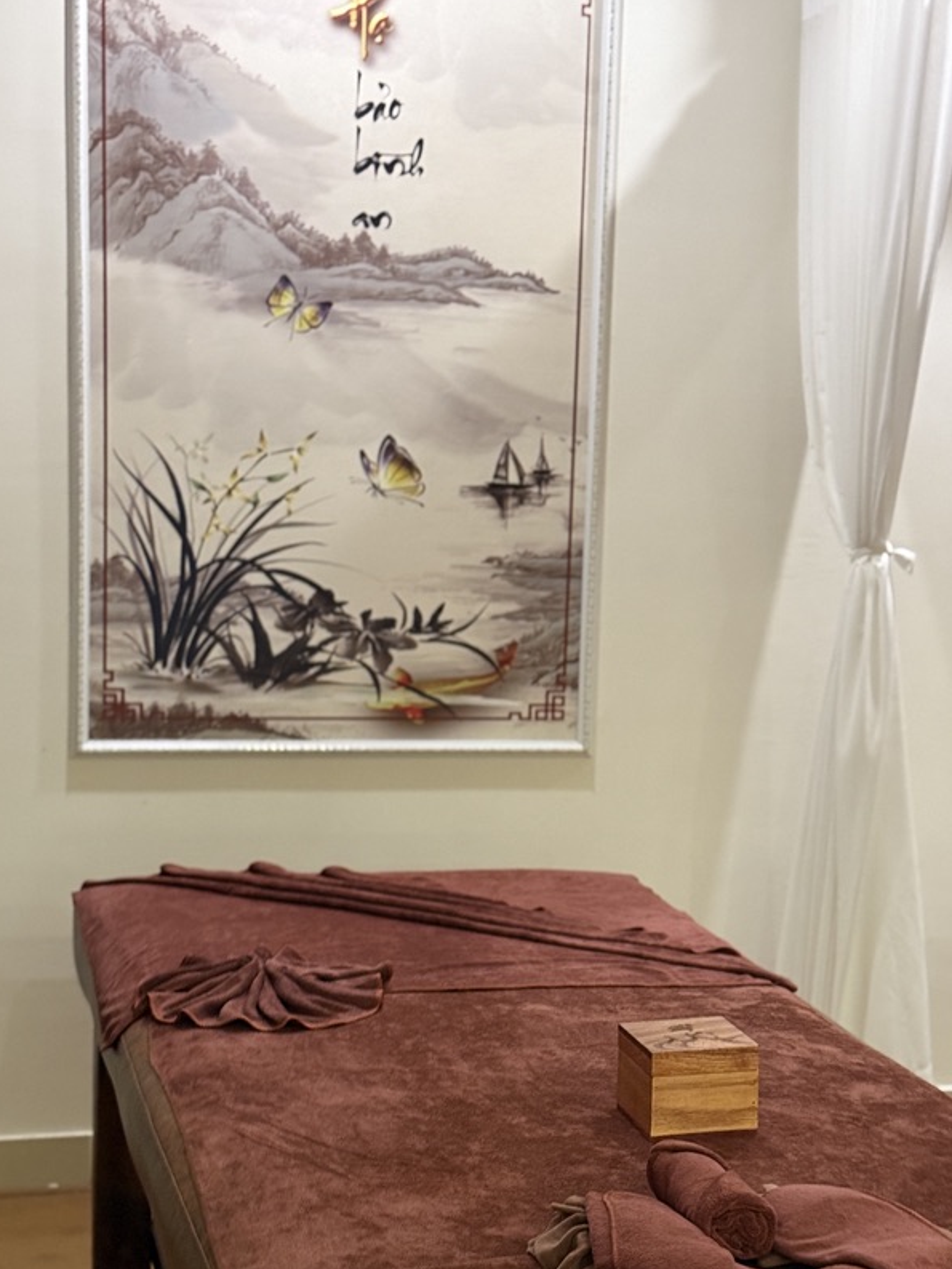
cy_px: 789
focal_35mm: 62
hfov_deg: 23.6
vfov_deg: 31.1
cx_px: 568
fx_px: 2273
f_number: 1.78
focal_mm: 6.76
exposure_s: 1/25
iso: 400
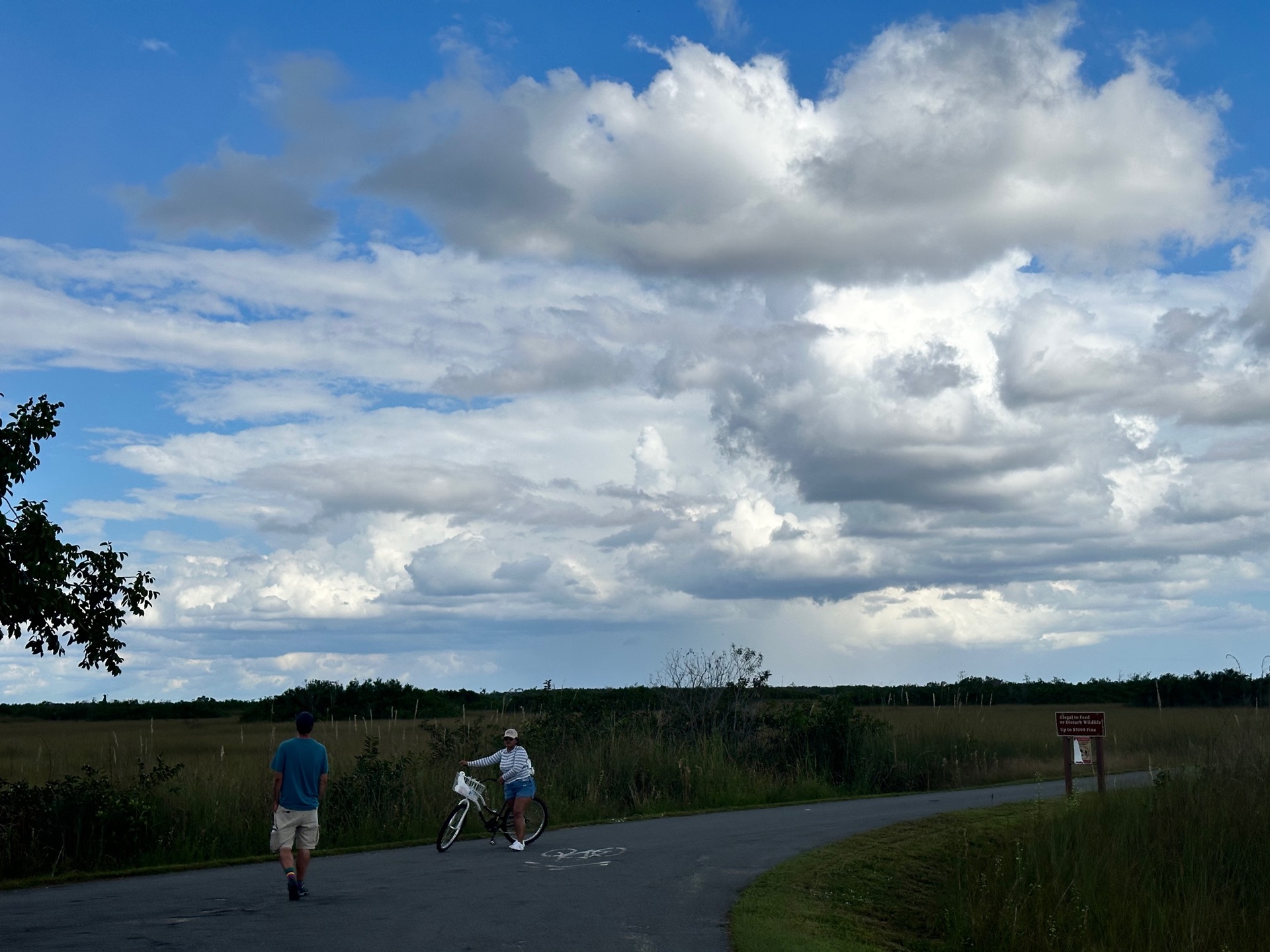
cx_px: 635
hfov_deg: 39.7
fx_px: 1761
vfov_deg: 30.3
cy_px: 476
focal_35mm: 48
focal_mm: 6.86
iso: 64
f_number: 1.78
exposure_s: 1/7634
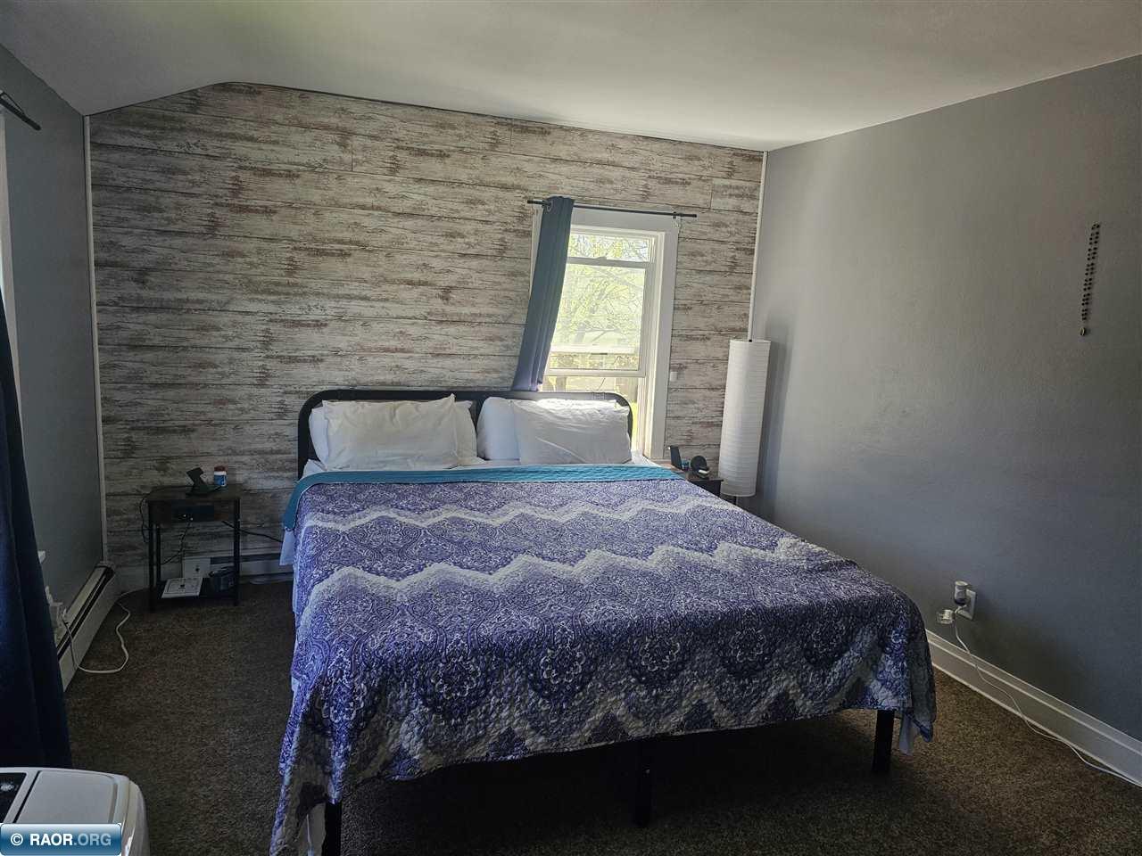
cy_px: 428
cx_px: 571
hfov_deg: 73.9
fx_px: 759
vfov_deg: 58.9
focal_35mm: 23
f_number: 1.7
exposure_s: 1/180
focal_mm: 6.3
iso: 80
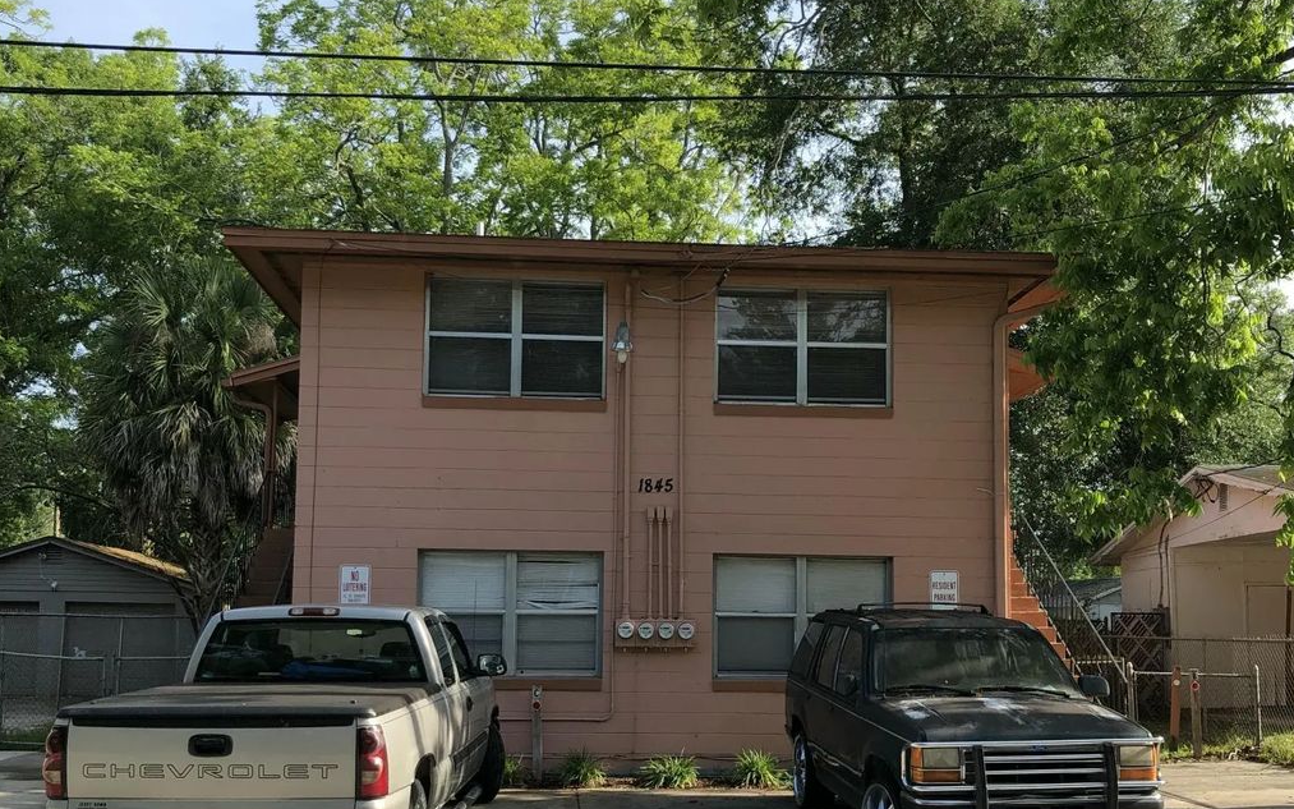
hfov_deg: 49.3
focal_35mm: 40
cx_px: 650
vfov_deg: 31.8
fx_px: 1411
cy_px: 509
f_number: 1.8
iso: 20
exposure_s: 1/852
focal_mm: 4
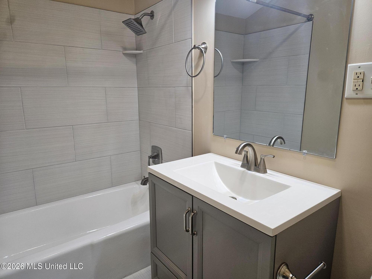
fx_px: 247
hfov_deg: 73.9
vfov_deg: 58.9
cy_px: 140
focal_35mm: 23
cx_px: 186
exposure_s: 1/120
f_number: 1.8
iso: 100
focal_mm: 5.4
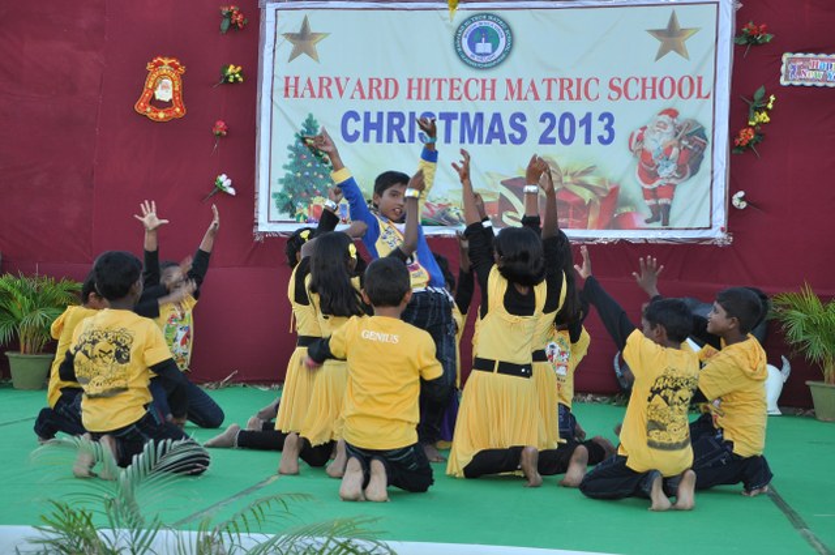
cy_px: 278
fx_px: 1459
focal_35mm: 63
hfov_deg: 31.9
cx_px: 418
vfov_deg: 21.5
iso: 400
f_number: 5.6
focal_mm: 42
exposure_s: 1/125
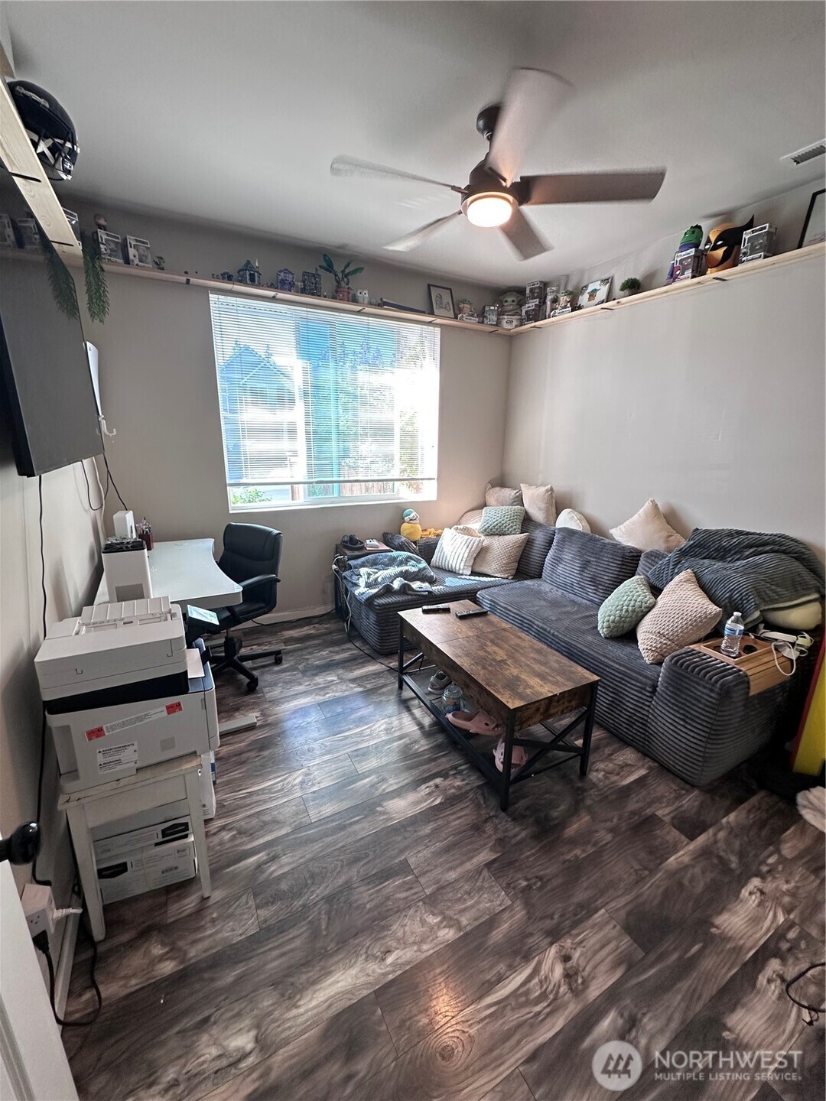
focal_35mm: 14
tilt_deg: -15.9
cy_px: 550
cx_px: 413
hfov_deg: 85.7
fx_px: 445
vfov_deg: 102.1
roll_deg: -2.0
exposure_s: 1/60
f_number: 2.2
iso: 160
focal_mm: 2.22
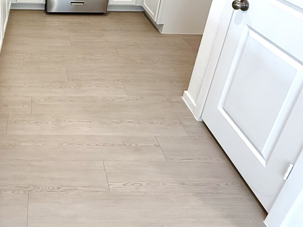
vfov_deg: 38.2
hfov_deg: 51.4
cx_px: 41
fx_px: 280
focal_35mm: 32
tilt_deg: -21.0
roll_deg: -1.2
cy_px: -10
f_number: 2.2
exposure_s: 1/120
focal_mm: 2.22
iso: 200
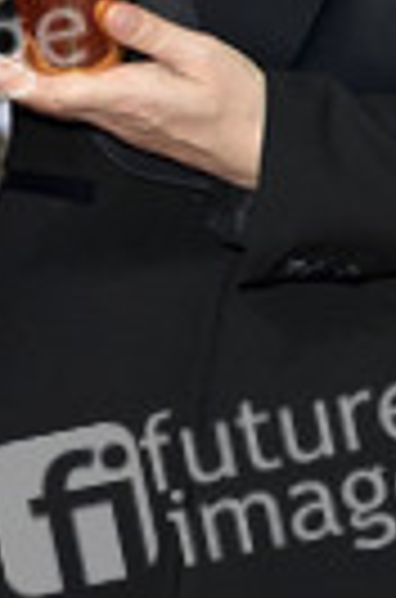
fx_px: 4992
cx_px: 346
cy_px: -184
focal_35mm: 301
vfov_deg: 6.8
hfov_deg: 4.5
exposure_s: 1/250
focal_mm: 100
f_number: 6.3
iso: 800
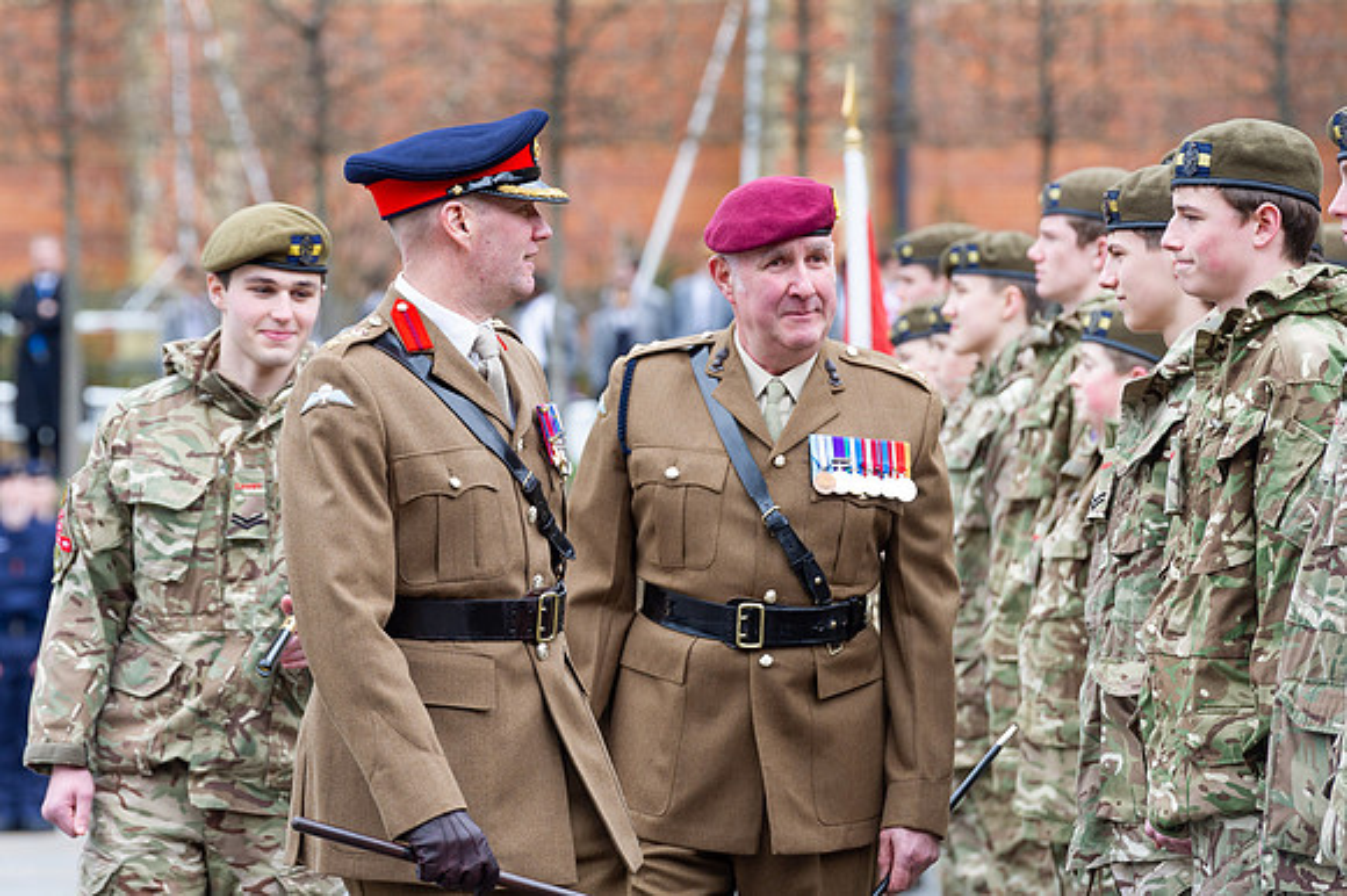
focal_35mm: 241
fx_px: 8999
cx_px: 544
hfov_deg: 8.6
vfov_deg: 5.7
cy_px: 424
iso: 640
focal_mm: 200
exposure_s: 1/250
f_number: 6.3
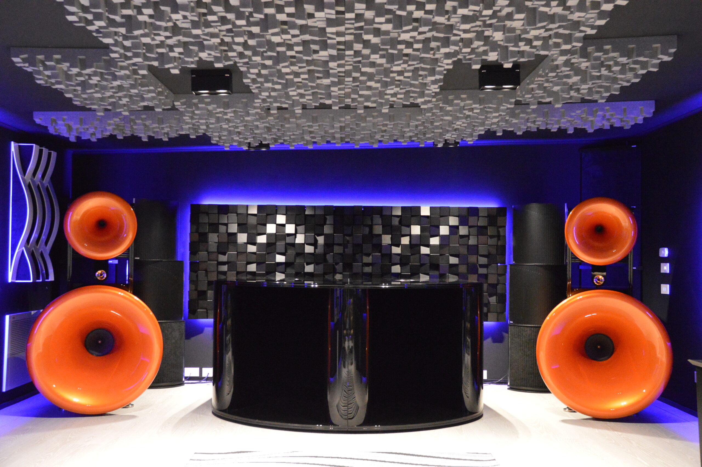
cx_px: 351
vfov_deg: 35.4
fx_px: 731
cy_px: 234
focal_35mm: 38
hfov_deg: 51.3
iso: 6400
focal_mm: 25
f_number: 5.6
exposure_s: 1/10
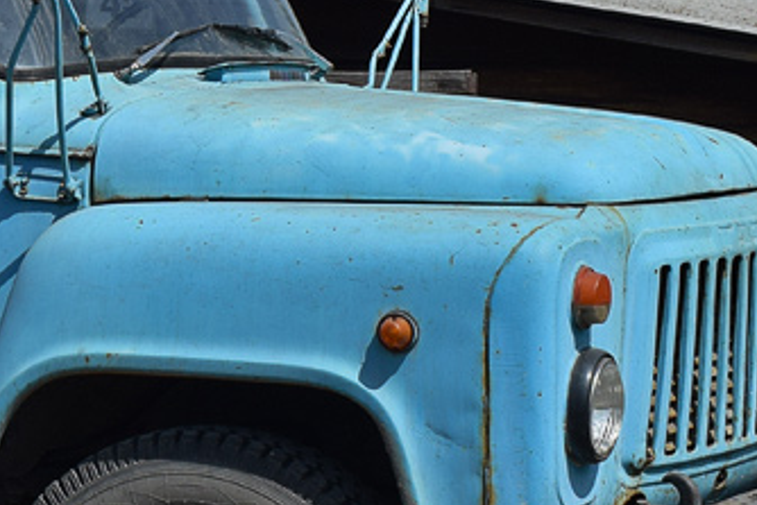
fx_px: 2836
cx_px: -184
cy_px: 118
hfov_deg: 14.6
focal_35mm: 135
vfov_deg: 10.2
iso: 100
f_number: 6.3
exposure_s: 1/800
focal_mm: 25
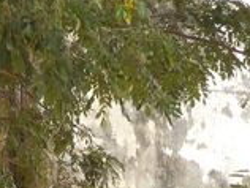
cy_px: 344
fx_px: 1172
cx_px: -41
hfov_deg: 11.9
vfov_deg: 8.8
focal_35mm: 162
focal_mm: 5.4
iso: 80
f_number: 3.5
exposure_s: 1/80
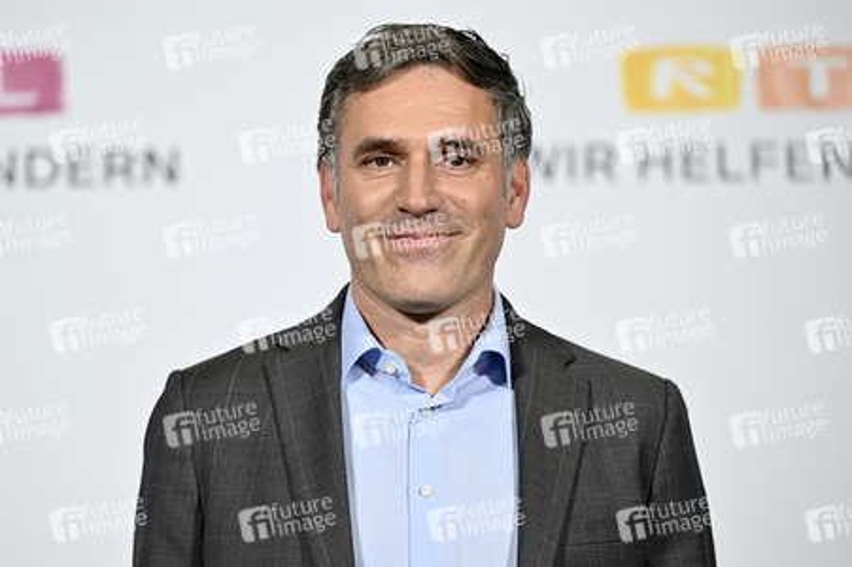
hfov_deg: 14.7
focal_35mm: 140
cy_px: 284
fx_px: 3311
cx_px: 426
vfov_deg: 9.8
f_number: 2.8
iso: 1250
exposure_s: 1/640
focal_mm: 140
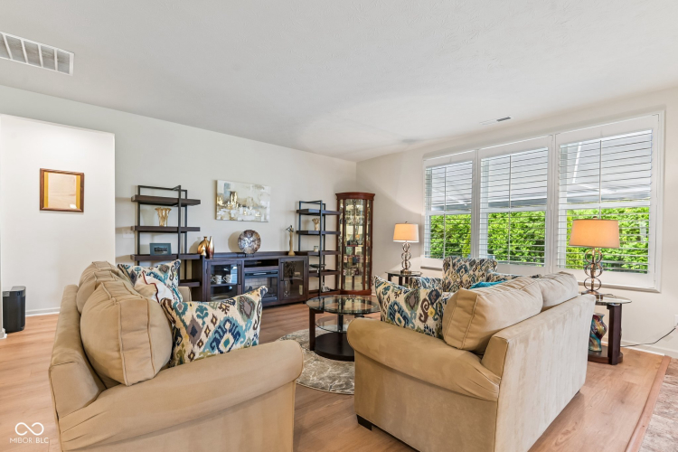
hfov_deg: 96.7
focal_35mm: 16
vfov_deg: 73.7
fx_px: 301
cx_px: 339
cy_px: 226
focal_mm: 16
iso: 400
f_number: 8
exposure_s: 1/5
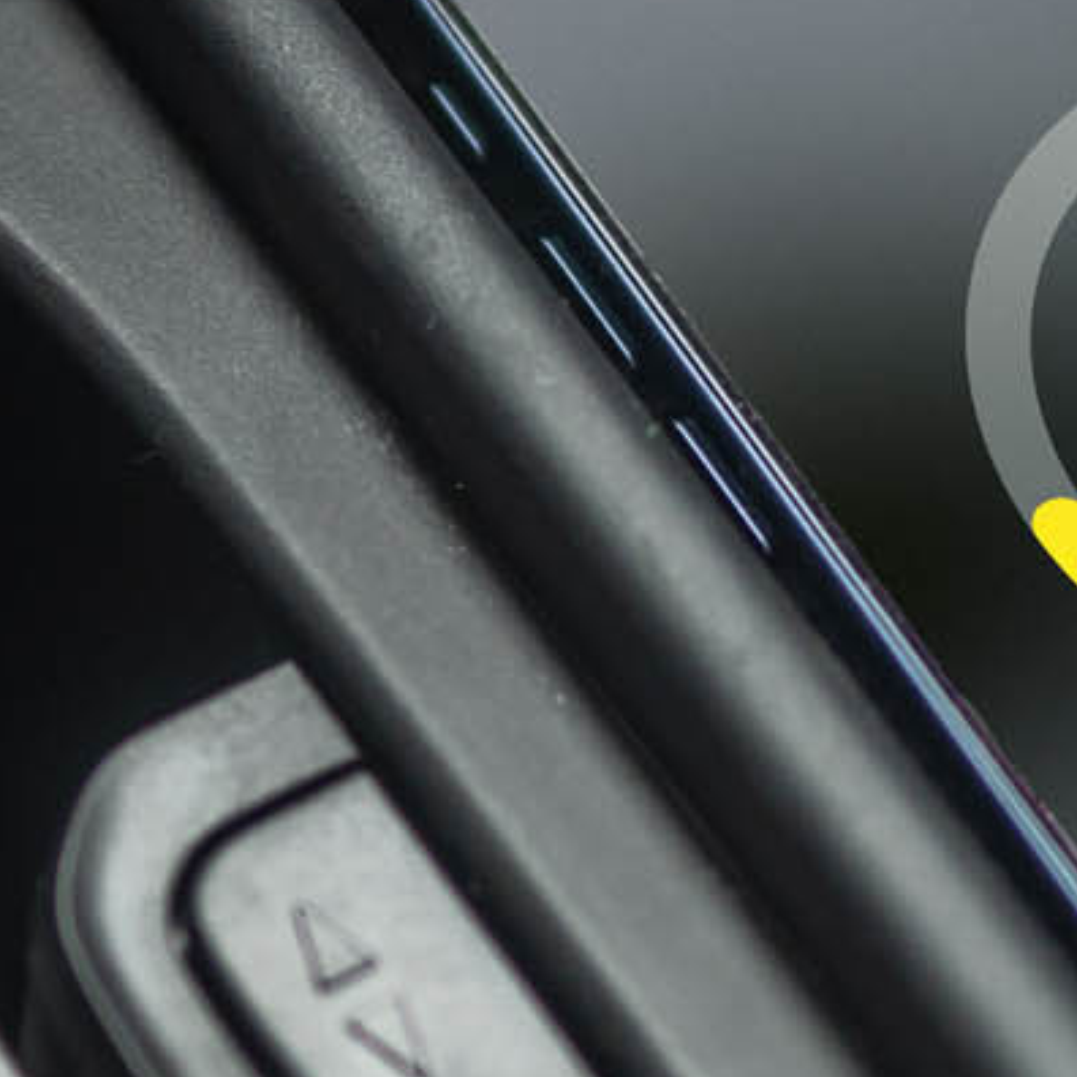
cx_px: 1004
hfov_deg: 5.0
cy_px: 264
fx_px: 12250
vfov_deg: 5.0
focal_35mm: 348
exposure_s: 1/160
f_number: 1.2
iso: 800
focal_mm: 50
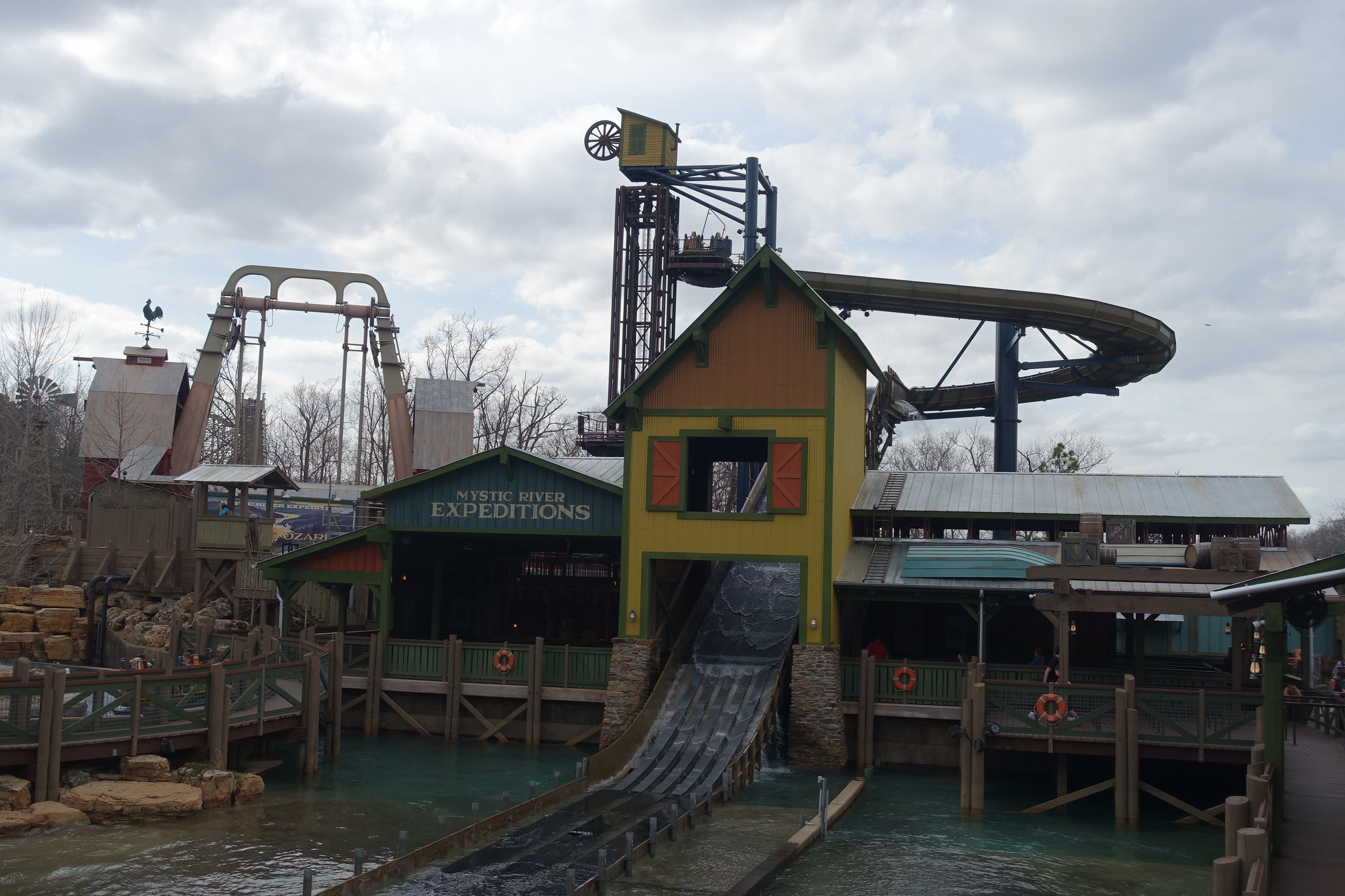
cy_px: 448
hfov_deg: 50.7
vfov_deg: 35.1
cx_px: 672
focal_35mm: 38
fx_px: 1420
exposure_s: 1/125
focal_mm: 13.92
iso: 125
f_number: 4
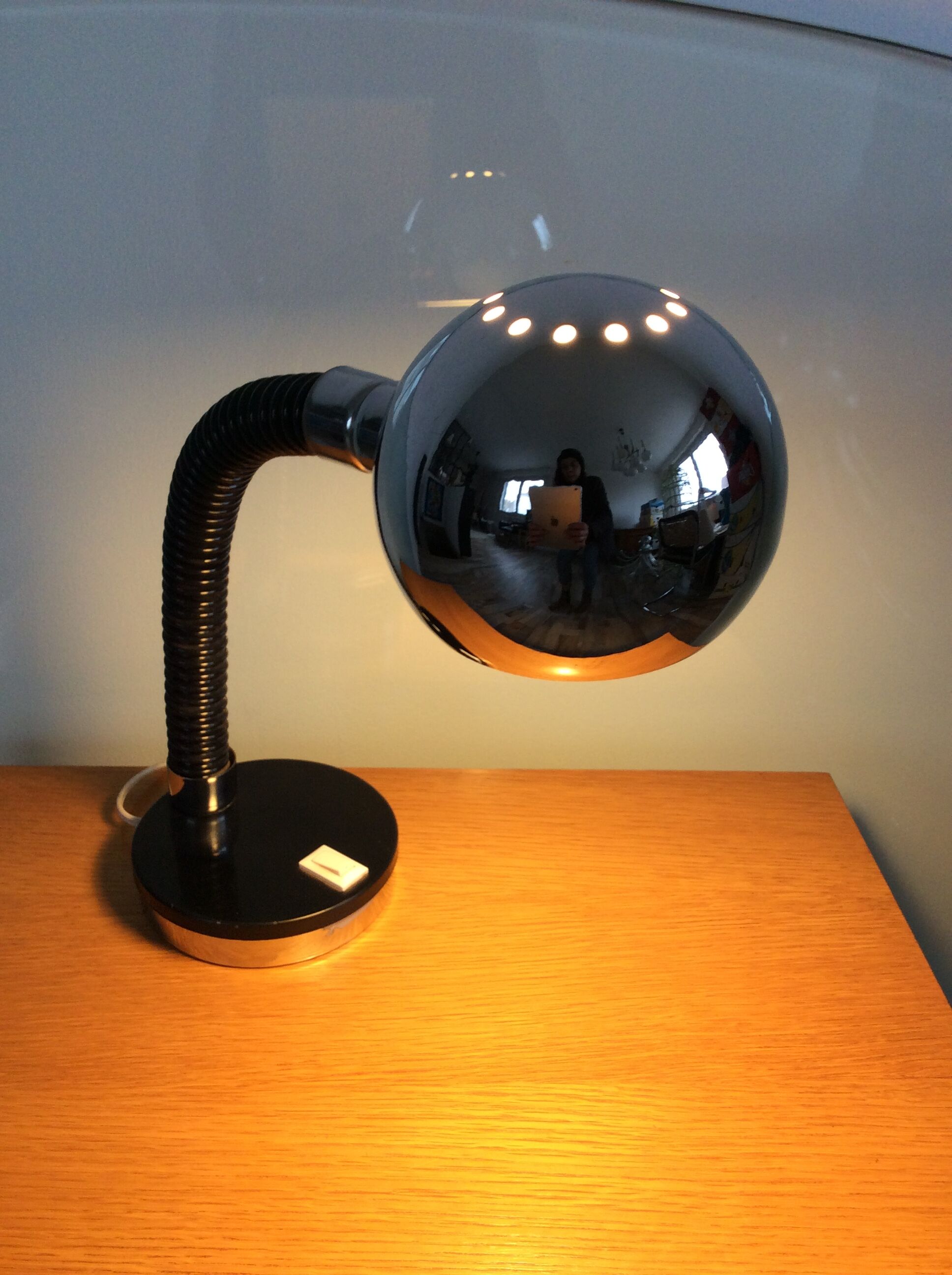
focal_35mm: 32
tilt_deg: -27.2
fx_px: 1177
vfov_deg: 56.9
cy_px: 638
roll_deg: -2.4
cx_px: 476
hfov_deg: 44.1
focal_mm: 3.3
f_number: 2.4
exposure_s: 1/25
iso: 64
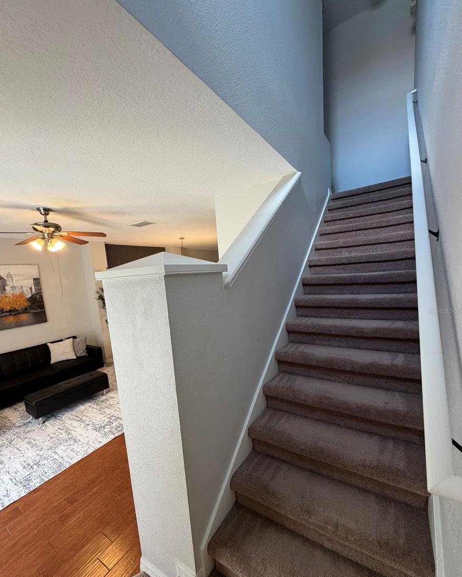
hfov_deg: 84.1
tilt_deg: -8.4
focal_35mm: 15
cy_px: 310
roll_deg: +3.9
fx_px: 256
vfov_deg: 96.6
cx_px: 228
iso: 200
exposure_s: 1/120
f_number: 2.2
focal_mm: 2.22
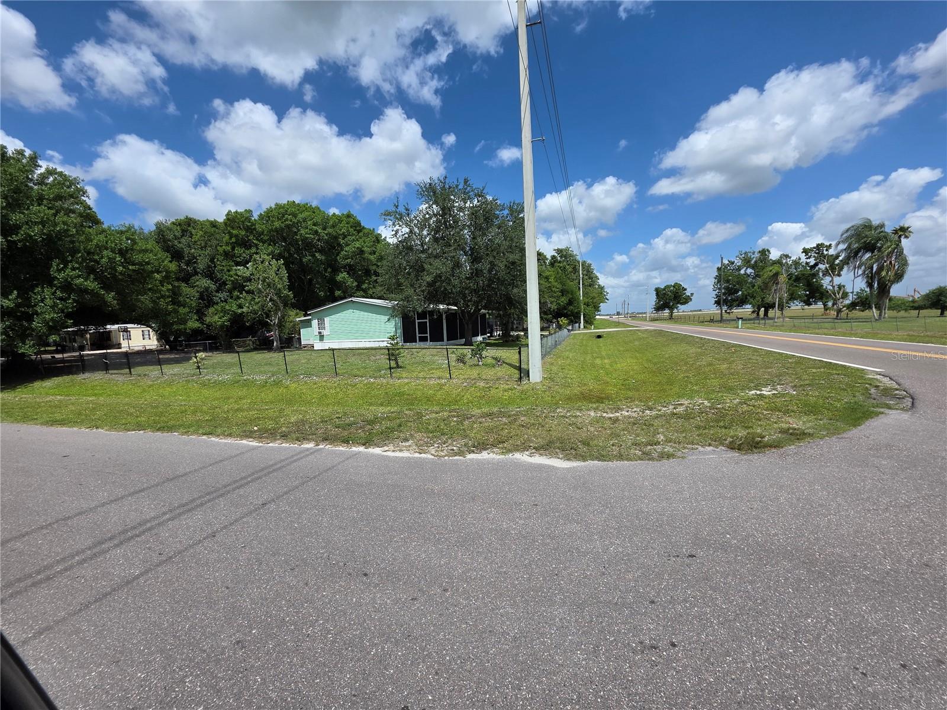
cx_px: 474
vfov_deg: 89.9
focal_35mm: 13
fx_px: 356
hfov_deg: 106.2
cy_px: 355
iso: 40
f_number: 1.9
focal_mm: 2.2
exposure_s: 1/3309
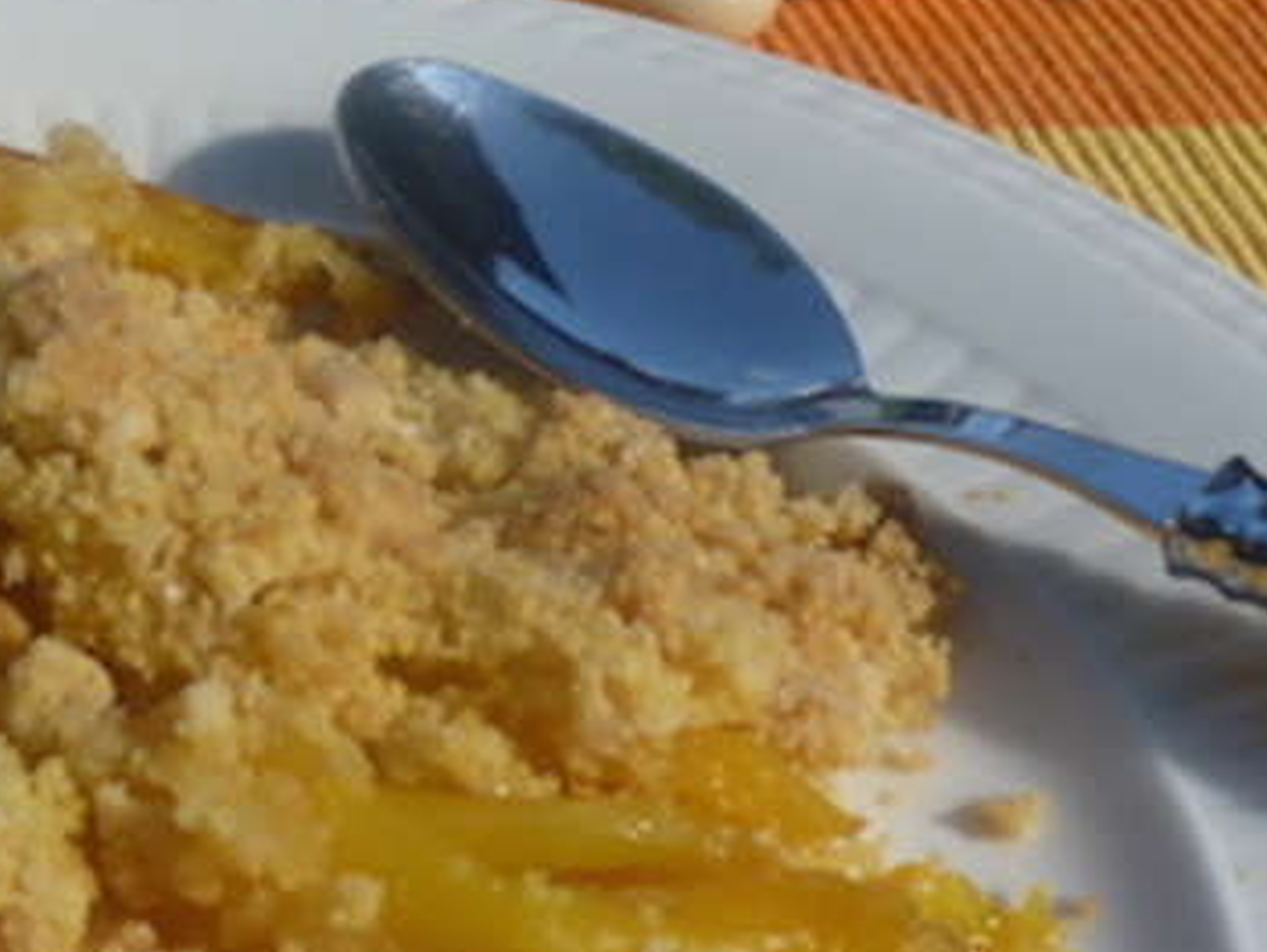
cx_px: -222
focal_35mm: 78
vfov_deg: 18.3
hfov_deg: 23.1
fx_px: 2857
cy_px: -54
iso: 80
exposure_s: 1/400
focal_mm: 4.4
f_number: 4
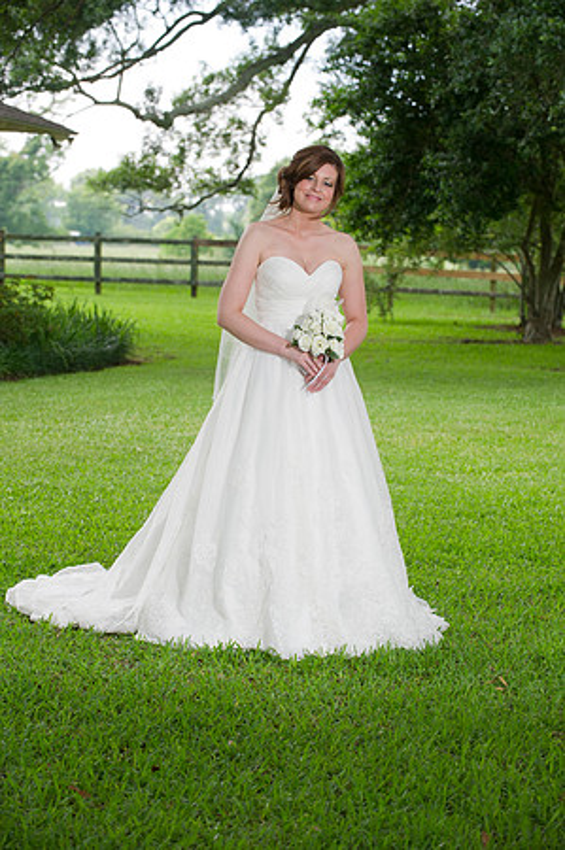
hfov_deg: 13.0
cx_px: 282
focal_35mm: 105
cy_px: 425
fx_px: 2477
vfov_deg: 19.5
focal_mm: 105
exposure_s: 1/200
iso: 500
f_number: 5.6
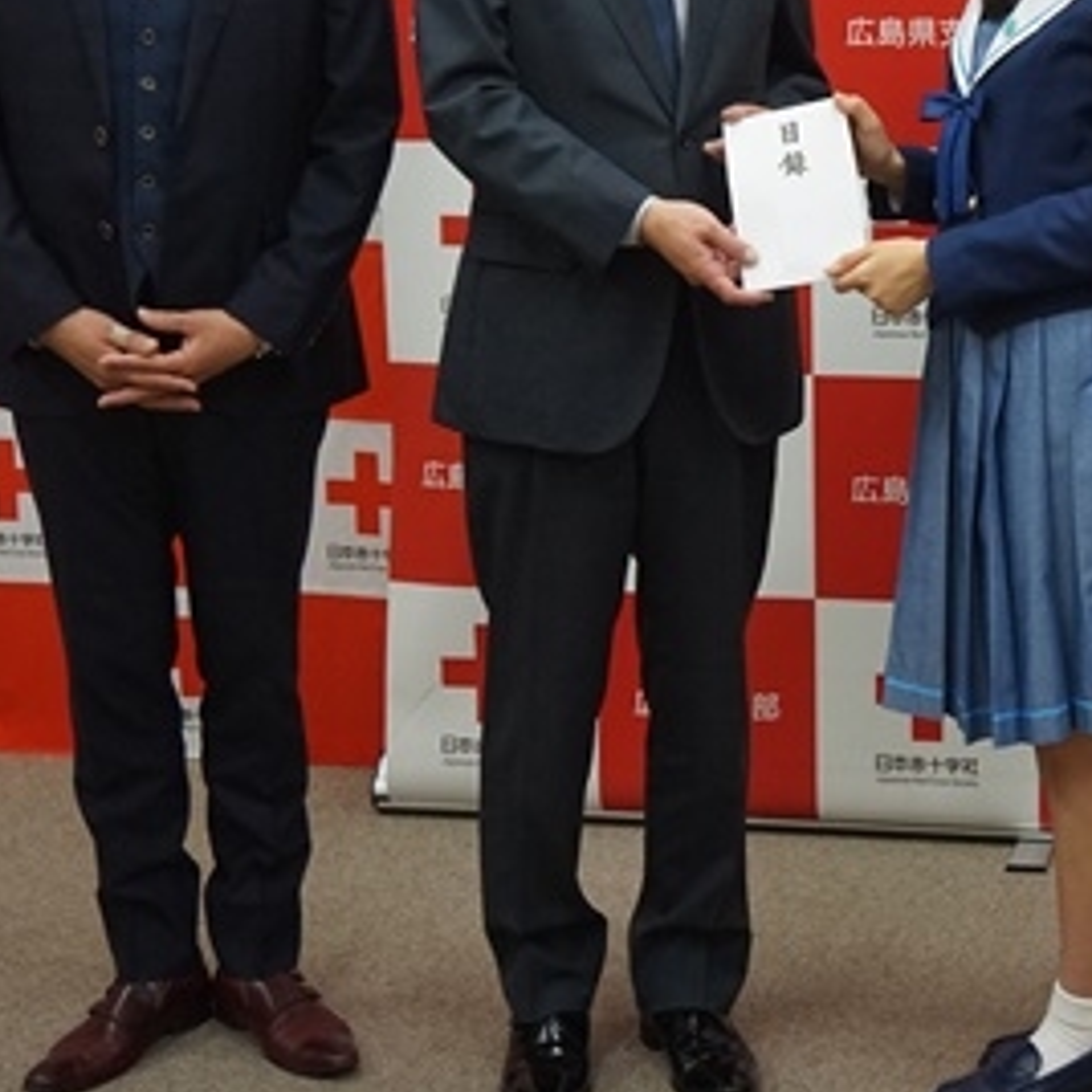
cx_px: 1137
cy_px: 306
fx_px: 2820
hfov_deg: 21.0
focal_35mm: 79
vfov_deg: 21.8
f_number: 4.5
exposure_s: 1/160
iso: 1250
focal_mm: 26
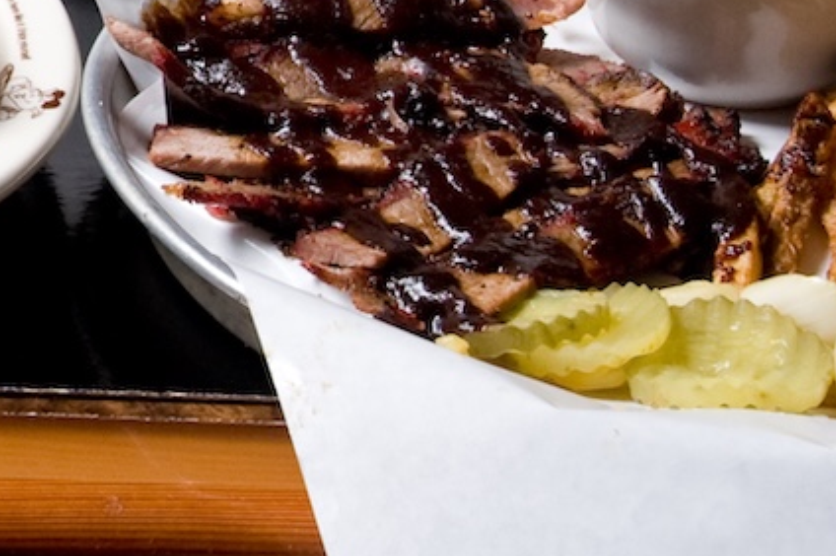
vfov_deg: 7.0
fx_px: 4478
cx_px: -465
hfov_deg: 10.3
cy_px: -232
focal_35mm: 193
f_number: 11
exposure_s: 1/160
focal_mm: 40
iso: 400
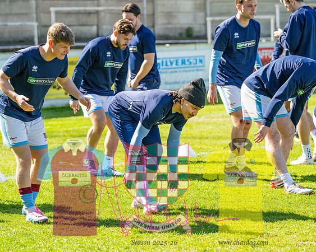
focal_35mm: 152
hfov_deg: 12.7
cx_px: 161
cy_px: 126
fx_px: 1422
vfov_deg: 10.1
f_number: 4
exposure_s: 1/1250
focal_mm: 135
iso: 200
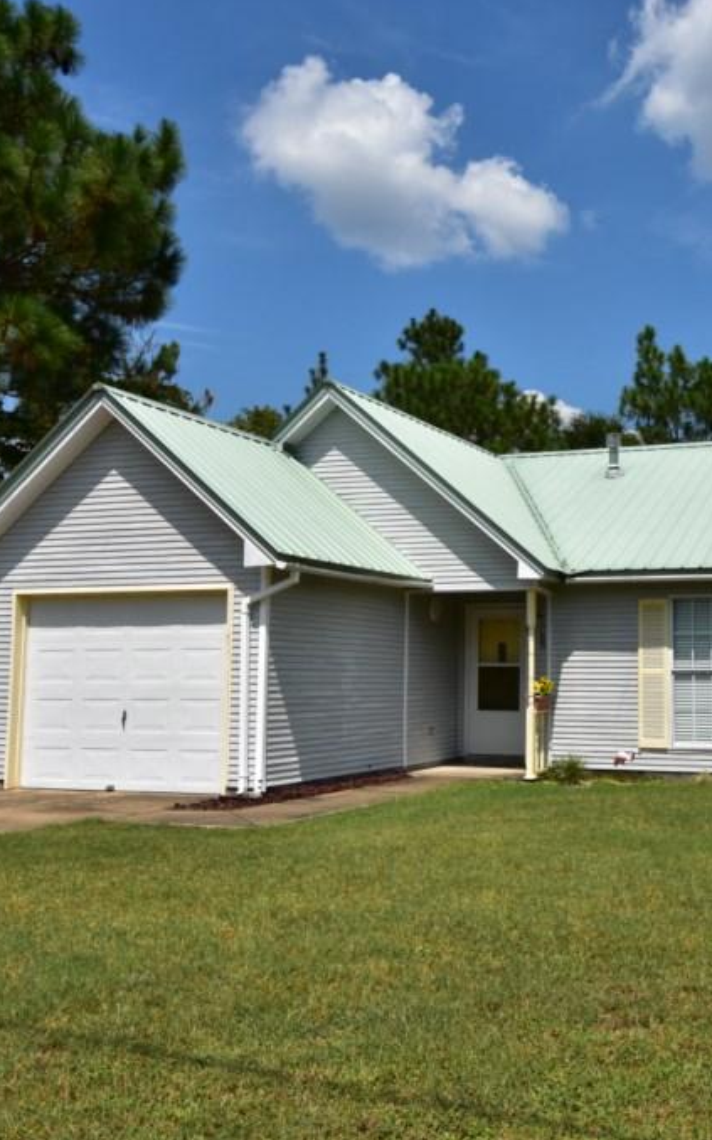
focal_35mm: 37
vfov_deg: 52.8
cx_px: 584
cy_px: 570
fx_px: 1149
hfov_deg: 33.3
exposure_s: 1/400
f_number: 11
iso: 200
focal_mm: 16
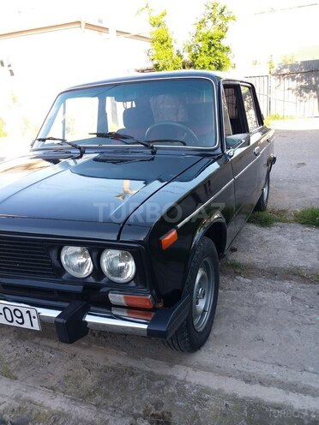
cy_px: 212
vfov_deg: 65.3
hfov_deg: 51.4
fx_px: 332
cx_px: 160
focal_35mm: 27
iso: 40
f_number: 1.9
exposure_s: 1/125
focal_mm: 3.7
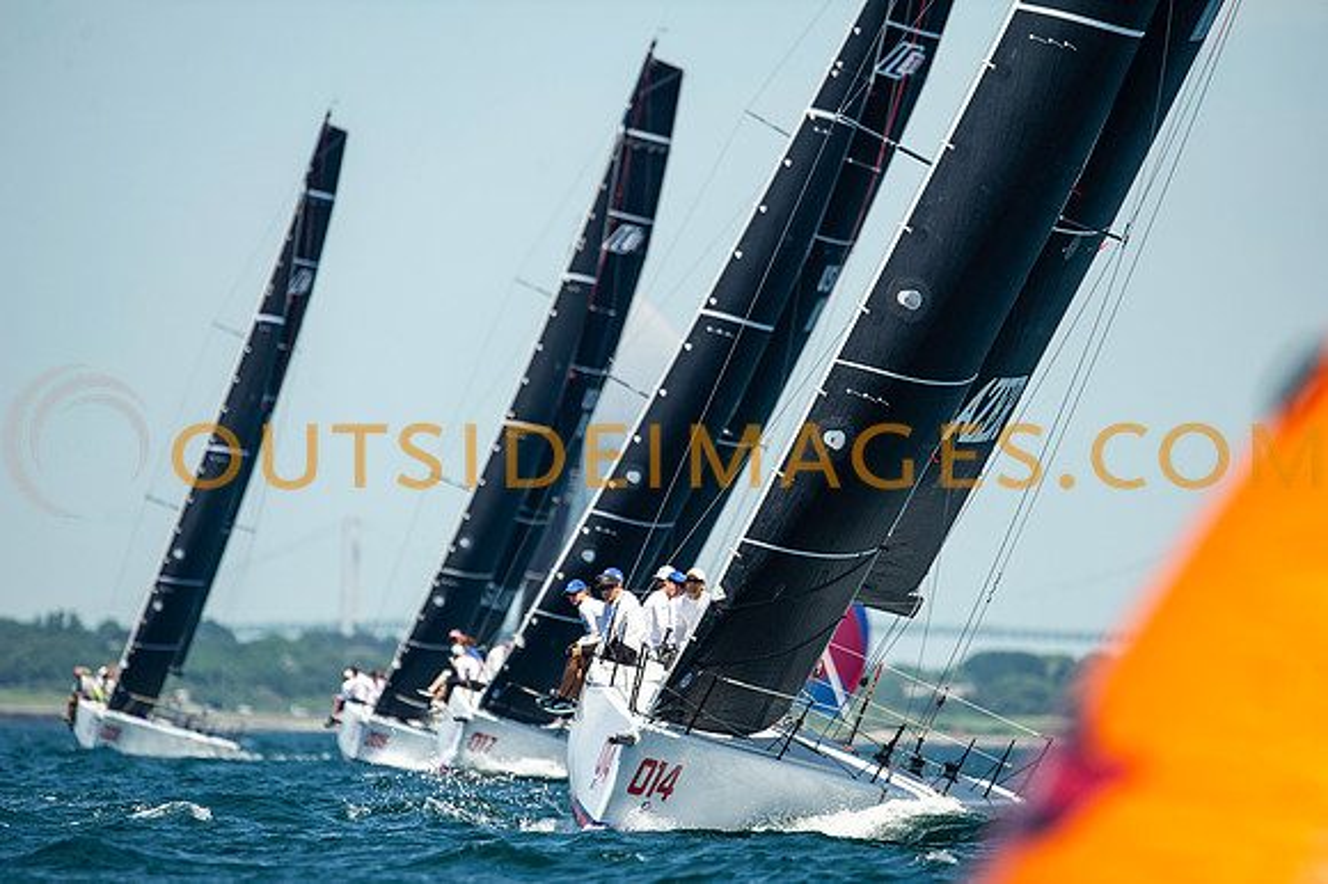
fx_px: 22120
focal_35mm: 600
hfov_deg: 3.4
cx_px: 664
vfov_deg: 2.3
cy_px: 442
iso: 400
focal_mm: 600
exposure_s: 1/2500
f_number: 5
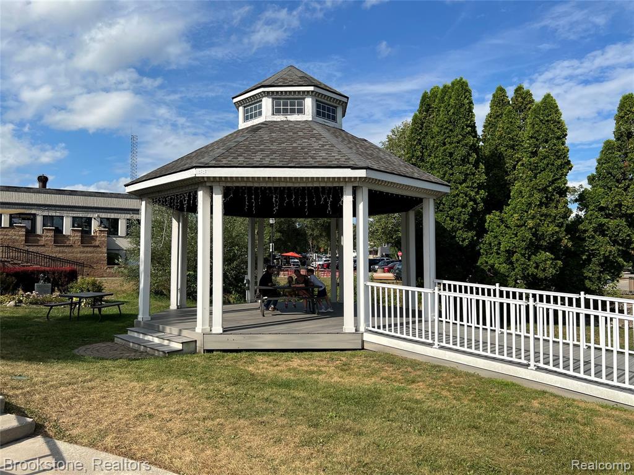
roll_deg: -0.7
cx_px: 317
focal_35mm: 26
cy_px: 238
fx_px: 476
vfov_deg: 53.1
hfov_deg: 67.3
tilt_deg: +4.3
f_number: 1.5
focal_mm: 5.7
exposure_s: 1/5319
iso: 50
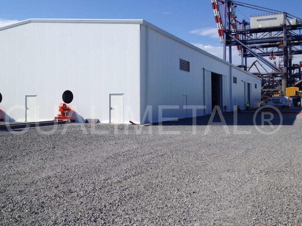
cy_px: 91
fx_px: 366
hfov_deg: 44.8
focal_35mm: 42
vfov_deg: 34.2
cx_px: 147
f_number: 2.4
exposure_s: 1/2762
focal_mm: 4.28
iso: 50
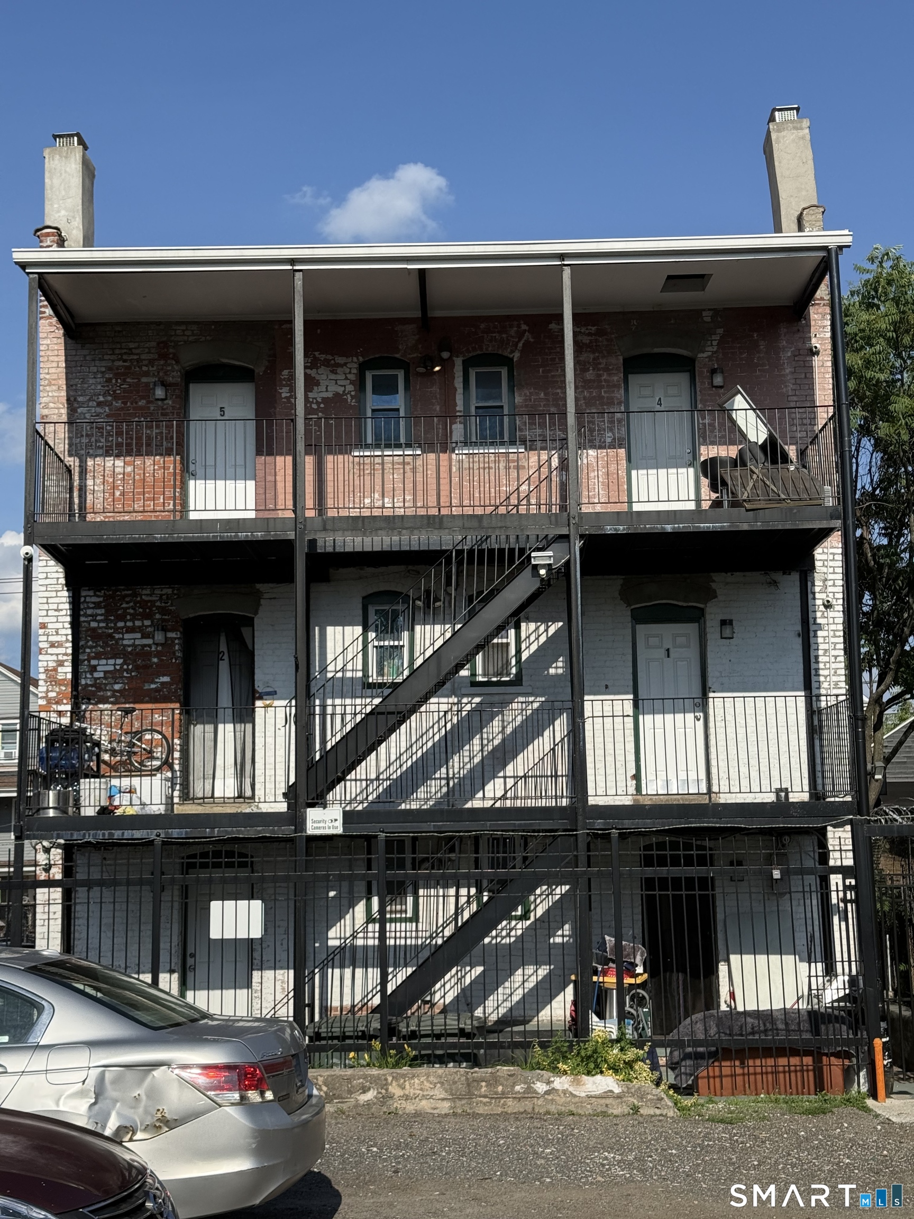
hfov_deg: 30.3
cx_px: 457
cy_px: 610
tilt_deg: +9.3
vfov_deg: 39.7
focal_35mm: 48
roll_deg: +0.8
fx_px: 1690
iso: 64
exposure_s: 1/5587
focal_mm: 6.76
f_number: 1.78
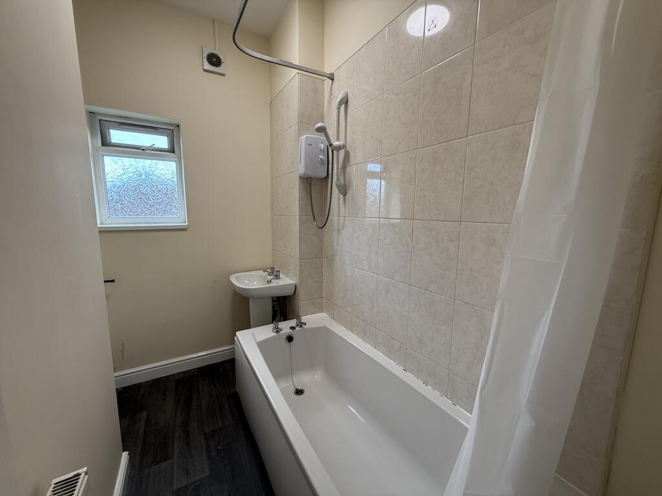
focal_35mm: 14
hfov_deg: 102.1
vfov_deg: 85.7
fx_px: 268
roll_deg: -0.8
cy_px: 248
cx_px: 331
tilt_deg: -8.6
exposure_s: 1/100
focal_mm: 2.22
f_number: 2.2
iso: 125
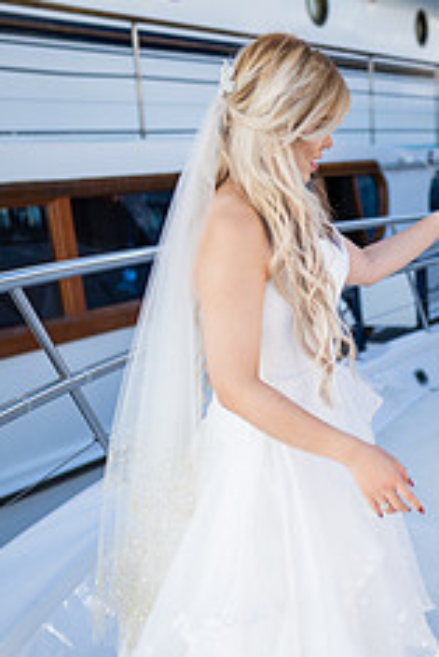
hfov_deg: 28.0
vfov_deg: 42.6
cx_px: 411
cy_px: 380
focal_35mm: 46
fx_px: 840
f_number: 1.4
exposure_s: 1/4000
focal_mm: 24
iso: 160
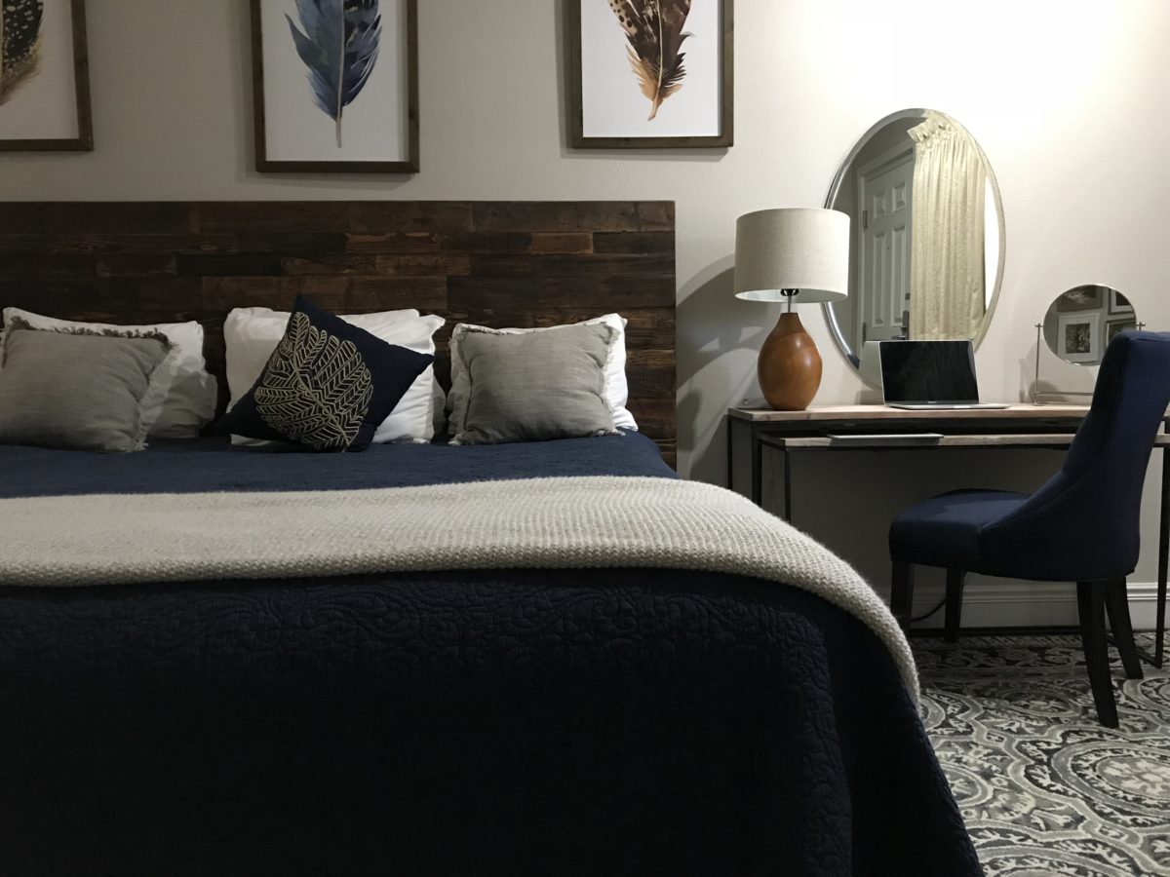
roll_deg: -0.6
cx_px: 585
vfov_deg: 49.7
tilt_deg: -5.7
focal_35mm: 28
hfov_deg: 63.4
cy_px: 438
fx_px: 946
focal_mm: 3.99
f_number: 1.8
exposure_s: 1/7
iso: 100
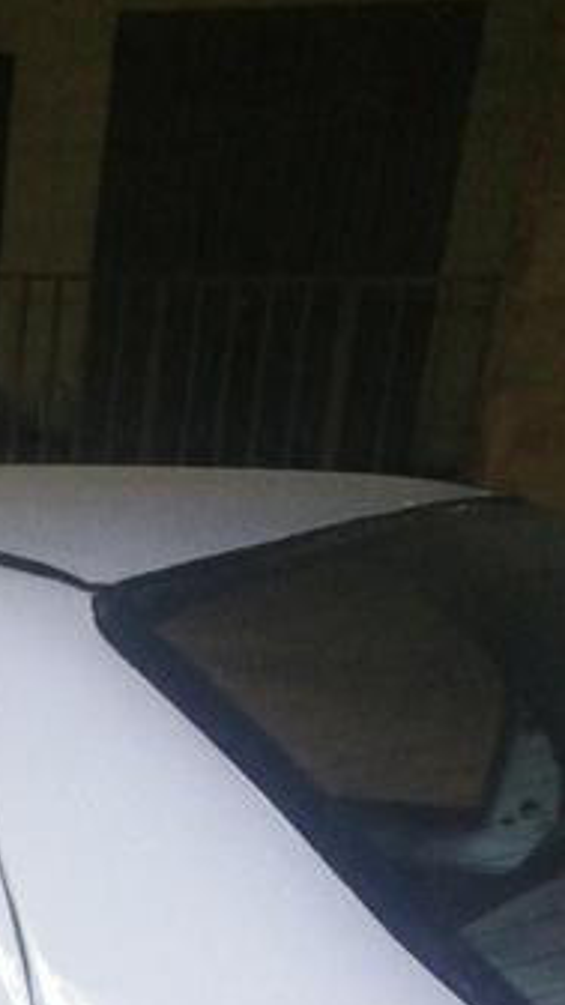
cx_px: -386
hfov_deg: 14.4
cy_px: 1222
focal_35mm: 76
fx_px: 2024
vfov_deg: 25.0
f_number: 2.2
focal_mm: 3.95
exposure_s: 1/25
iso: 400
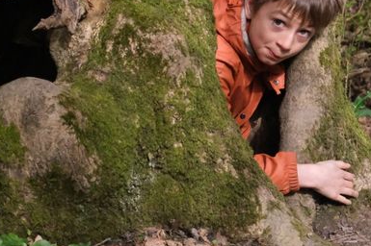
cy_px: 45
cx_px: 96
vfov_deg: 10.3
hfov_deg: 15.4
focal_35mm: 133
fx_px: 1369
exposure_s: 1/7000
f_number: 6.4
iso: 10000
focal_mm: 42.9
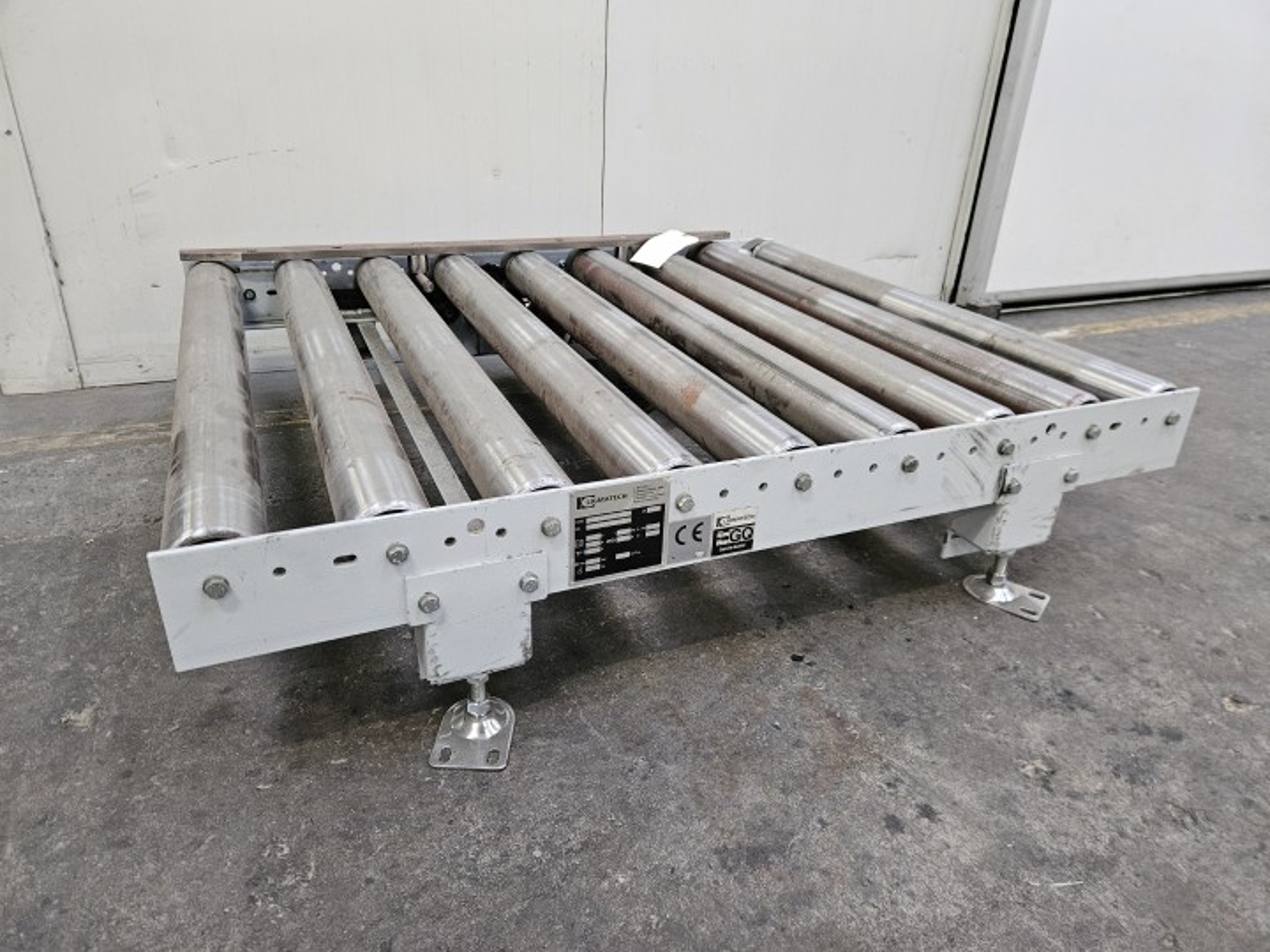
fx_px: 844
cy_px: 476
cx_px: 635
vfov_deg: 58.9
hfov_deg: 73.9
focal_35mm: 23
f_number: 1.8
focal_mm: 5.4
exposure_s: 1/100
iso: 500
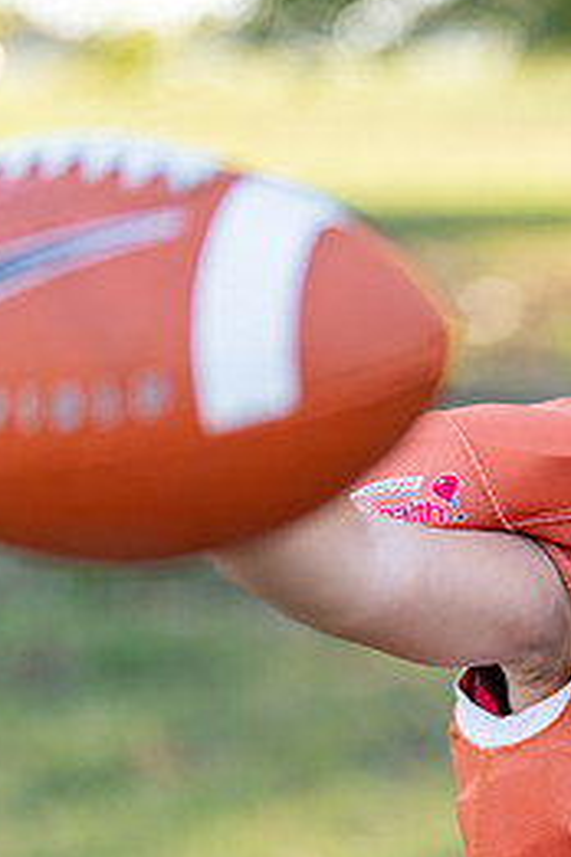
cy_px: 653
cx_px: 794
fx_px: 2831
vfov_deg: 17.1
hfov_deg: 11.2
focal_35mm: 119
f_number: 1.2
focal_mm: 50
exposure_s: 1/1000
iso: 100
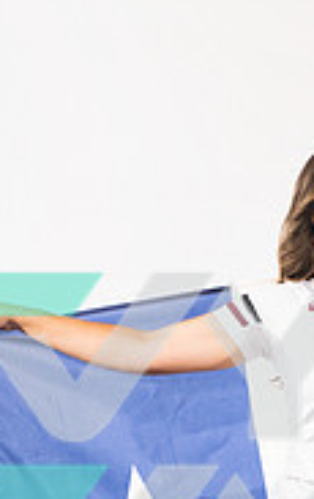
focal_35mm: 105
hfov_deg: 12.3
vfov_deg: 19.0
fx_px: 1432
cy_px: 551
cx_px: 347
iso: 500
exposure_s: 1/320
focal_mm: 42
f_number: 7.1
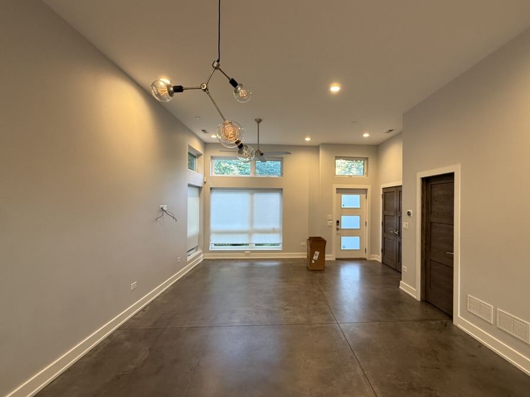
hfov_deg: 94.1
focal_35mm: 16
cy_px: 204
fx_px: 245
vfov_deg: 78.1
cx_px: 293
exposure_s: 1/60
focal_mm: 2.22
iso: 200
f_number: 2.2
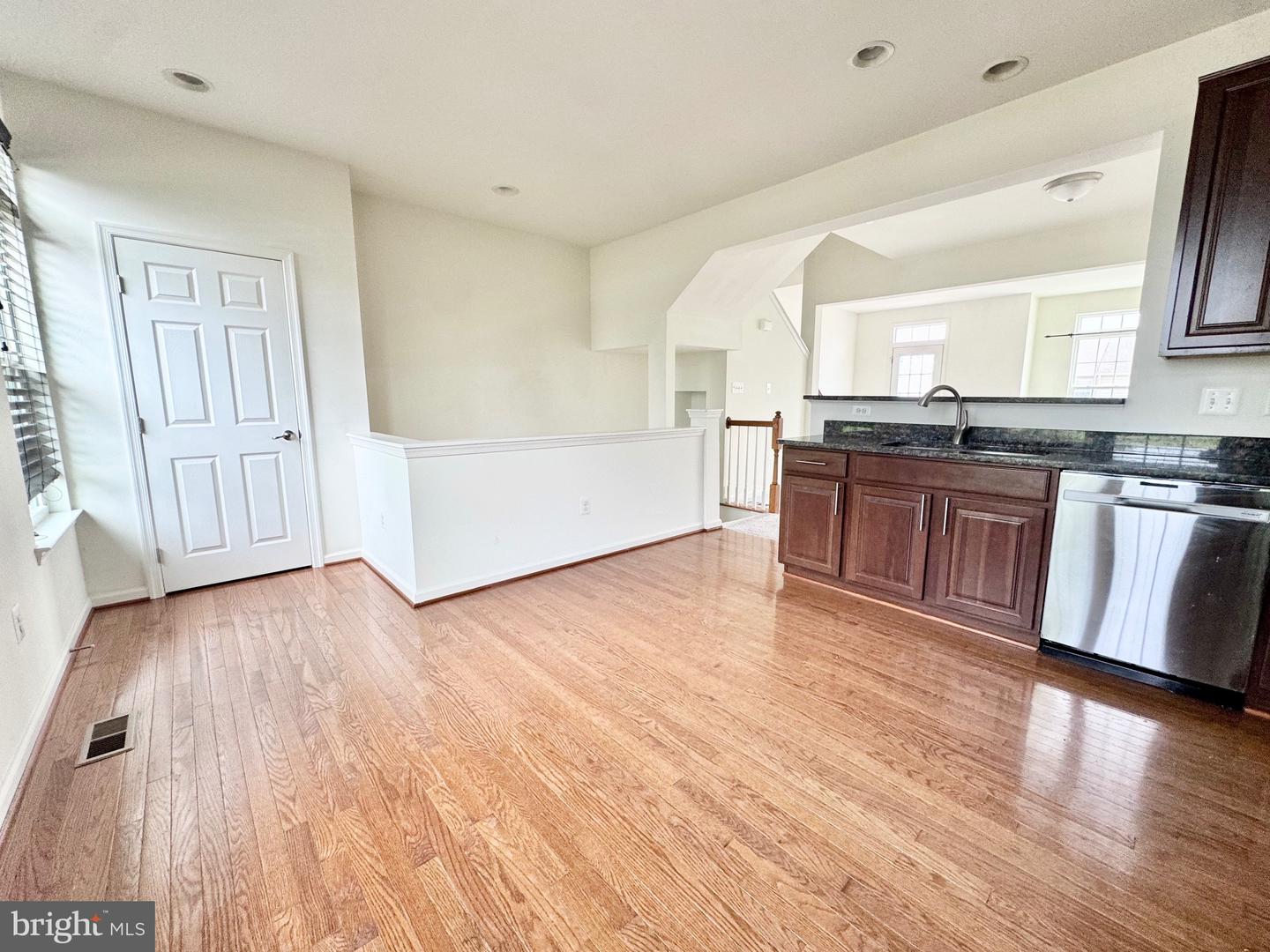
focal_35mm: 14
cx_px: 635
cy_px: 476
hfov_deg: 102.1
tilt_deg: -7.6
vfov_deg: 85.7
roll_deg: +1.8
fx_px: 514
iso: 100
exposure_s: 1/99
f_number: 2.2
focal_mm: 2.22
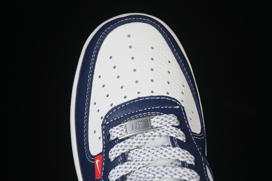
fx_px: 567
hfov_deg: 27.0
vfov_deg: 18.2
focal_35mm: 75
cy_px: 90
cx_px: 136
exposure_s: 1/60
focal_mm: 50
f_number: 7.1
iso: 160
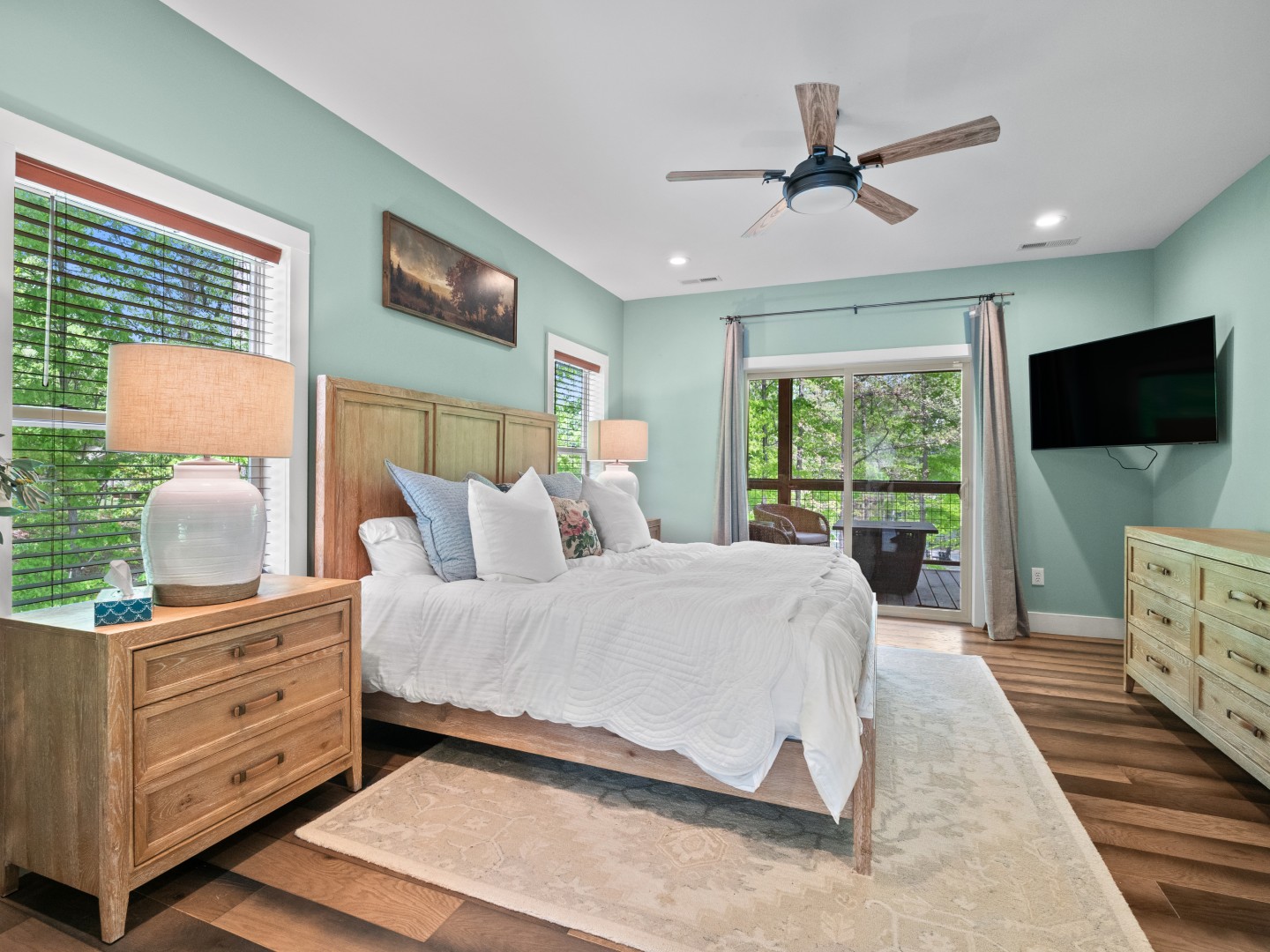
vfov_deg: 78.1
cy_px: 476
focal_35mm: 16
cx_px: 635
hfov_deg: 94.5
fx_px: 587
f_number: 5.6
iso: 400
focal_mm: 8
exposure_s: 1/10
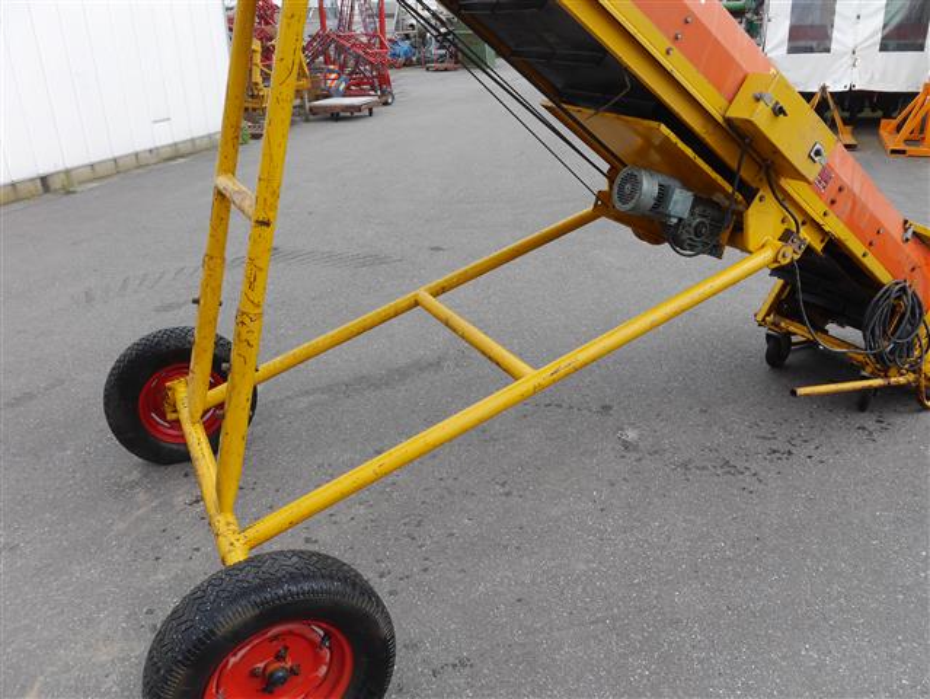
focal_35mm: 30
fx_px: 806
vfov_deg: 46.8
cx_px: 465
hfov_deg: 59.9
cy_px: 350
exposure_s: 1/250
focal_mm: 15
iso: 160
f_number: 6.3
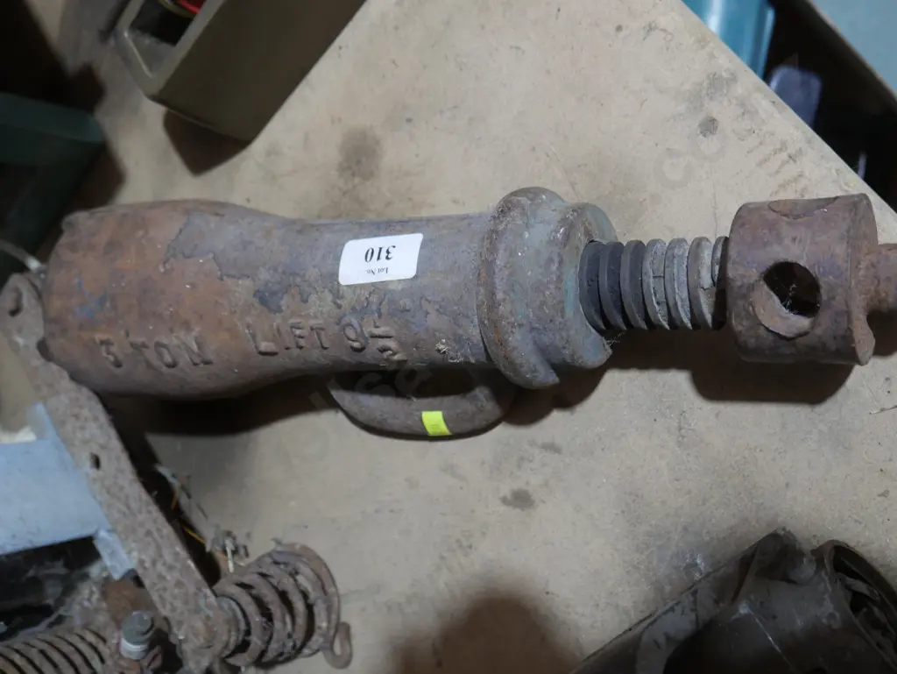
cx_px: 448
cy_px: 337
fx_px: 933
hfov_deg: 51.3
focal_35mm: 36
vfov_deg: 39.7
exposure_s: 1/60
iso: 640
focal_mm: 18
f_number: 4
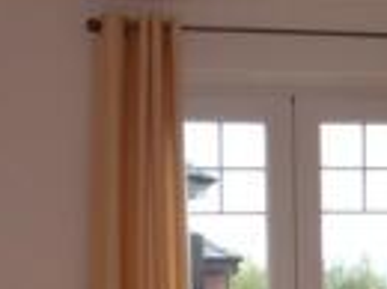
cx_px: 710
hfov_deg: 11.6
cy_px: 338
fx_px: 1752
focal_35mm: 157
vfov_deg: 9.3
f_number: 2.8
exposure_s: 1/100
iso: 100
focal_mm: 7.4
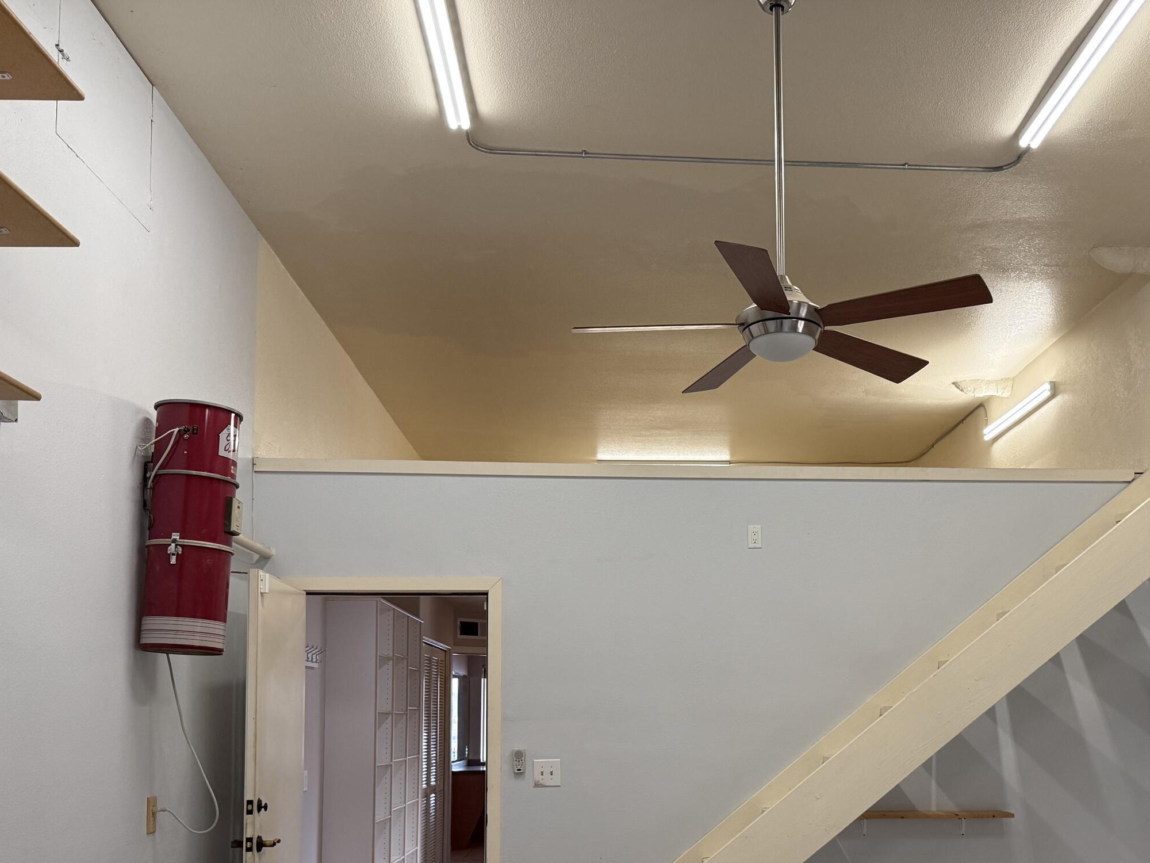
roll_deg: +0.4
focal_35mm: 36
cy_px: 641
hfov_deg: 50.8
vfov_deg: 38.7
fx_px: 1196
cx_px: 722
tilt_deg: +2.6
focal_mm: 6.76
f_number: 1.78
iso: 200
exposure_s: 1/204
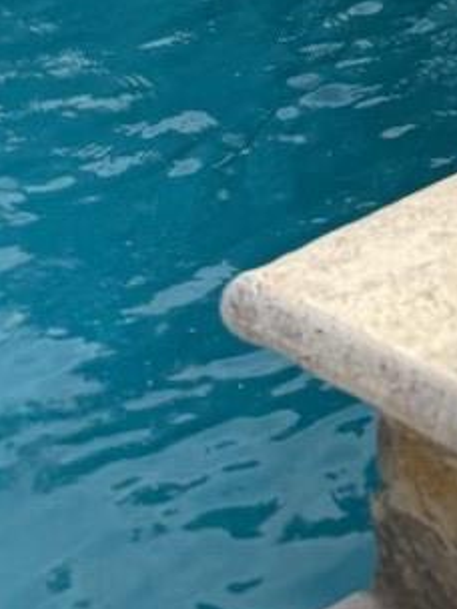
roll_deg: -0.4
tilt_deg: -2.9
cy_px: -565
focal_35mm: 101
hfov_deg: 13.9
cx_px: 639
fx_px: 1778
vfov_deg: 15.8
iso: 80
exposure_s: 1/4405
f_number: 1.78
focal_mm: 6.76
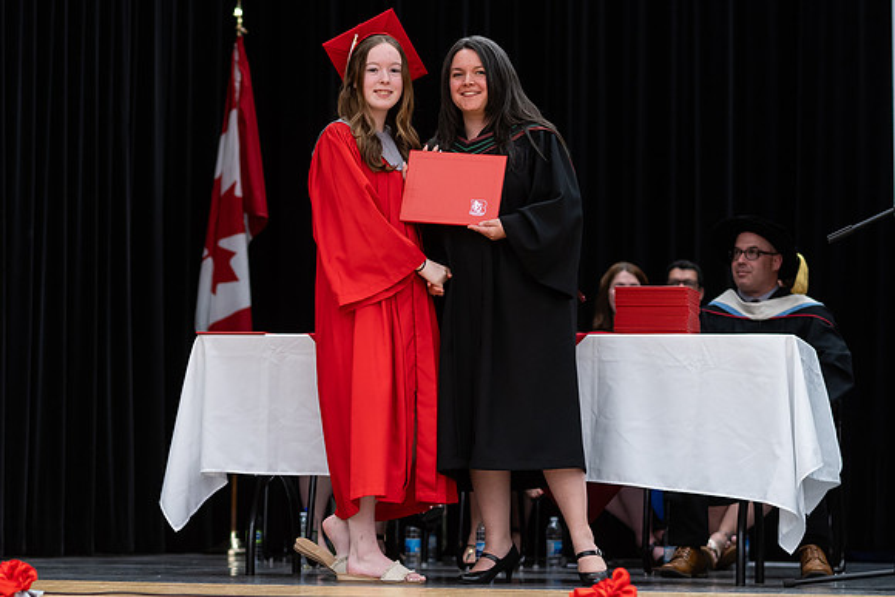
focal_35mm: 121
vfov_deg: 11.3
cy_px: 316
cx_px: 364
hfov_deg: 16.8
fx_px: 3020
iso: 1000
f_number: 2.8
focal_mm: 85
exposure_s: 1/200
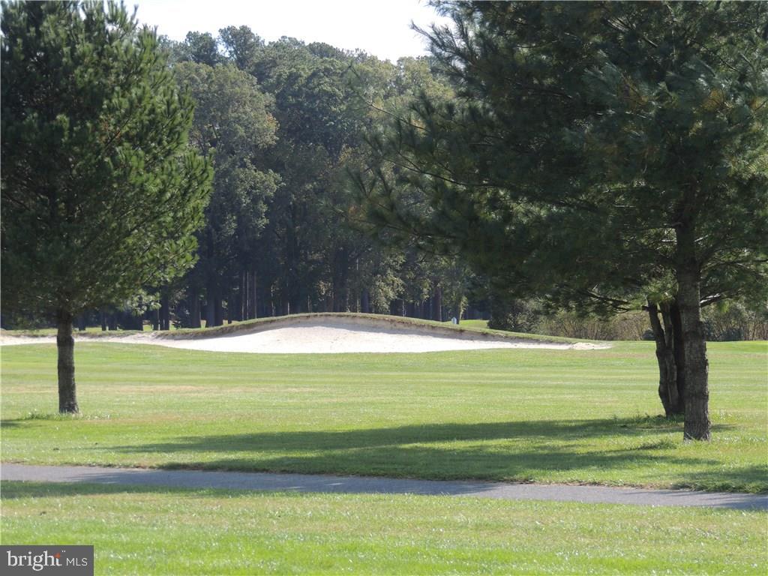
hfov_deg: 14.6
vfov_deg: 11.0
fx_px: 2995
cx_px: 384
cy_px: 288
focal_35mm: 135
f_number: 4.3
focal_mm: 24
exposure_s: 1/500
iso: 160
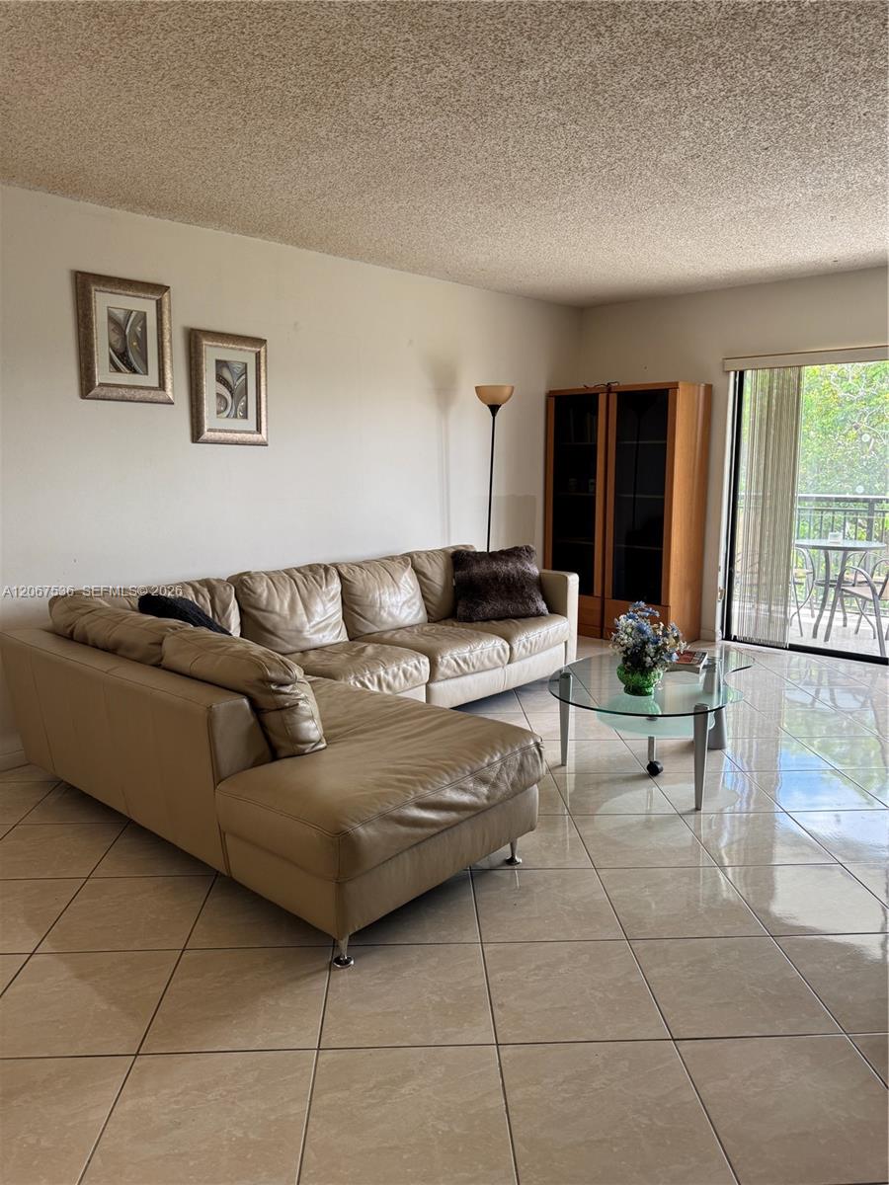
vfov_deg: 71.6
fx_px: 822
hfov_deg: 56.8
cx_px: 444
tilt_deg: -12.3
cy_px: 592
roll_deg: -1.1
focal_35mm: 24
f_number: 1.78
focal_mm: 6.76
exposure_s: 1/121
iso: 125
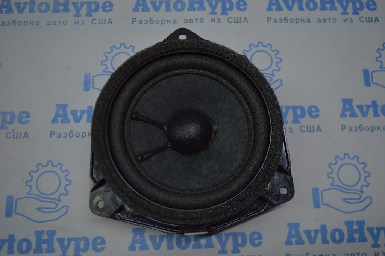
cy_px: 128
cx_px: 192
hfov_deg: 57.3
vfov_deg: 39.9
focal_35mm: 33
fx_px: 353
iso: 400
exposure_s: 1/320
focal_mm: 22
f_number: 3.8
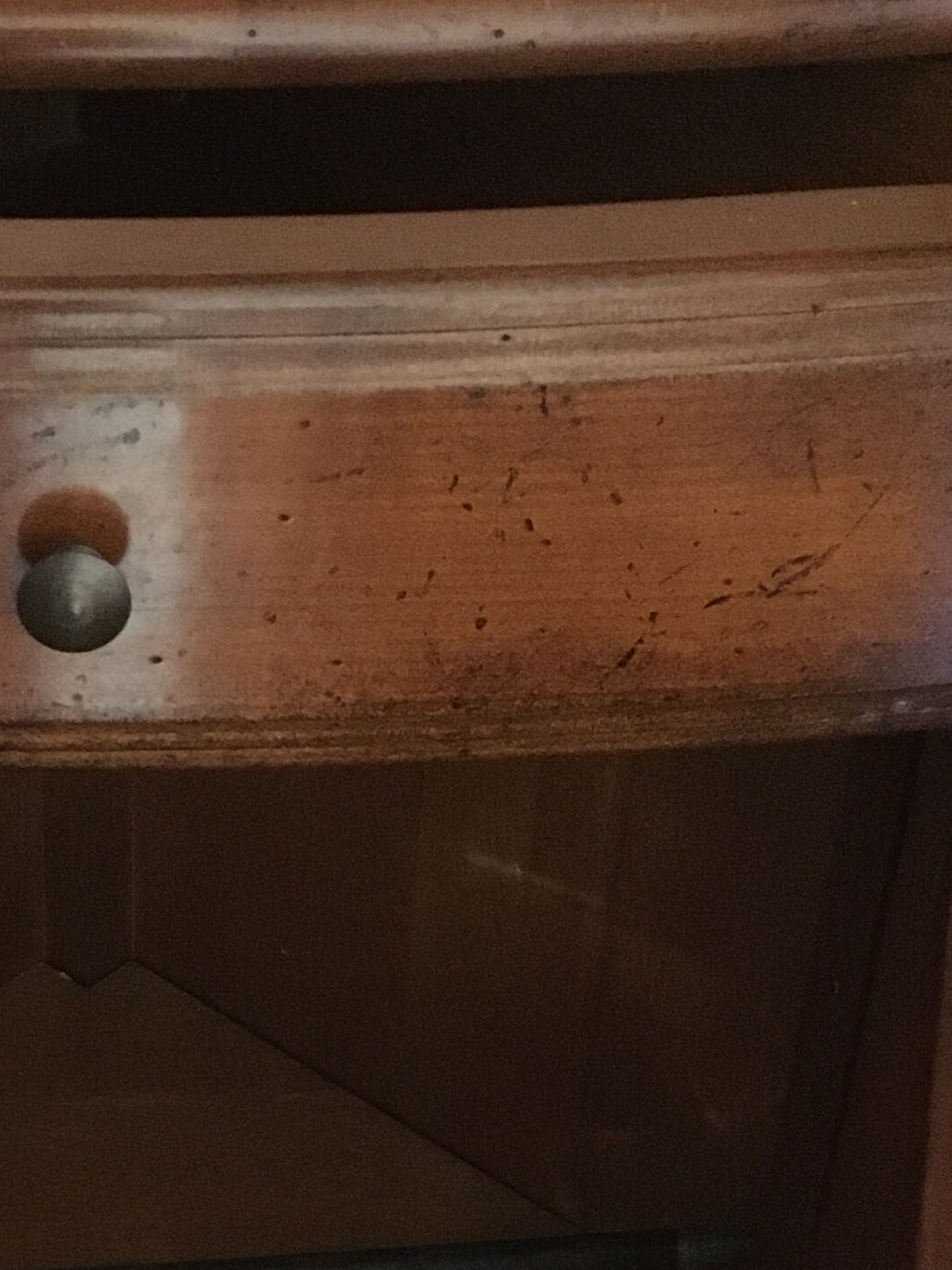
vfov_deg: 22.9
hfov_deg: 17.6
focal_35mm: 82
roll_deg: +1.5
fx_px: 3008
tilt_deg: -42.8
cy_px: 1268
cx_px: 17
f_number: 2.2
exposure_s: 1/17
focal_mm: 4.15
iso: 400
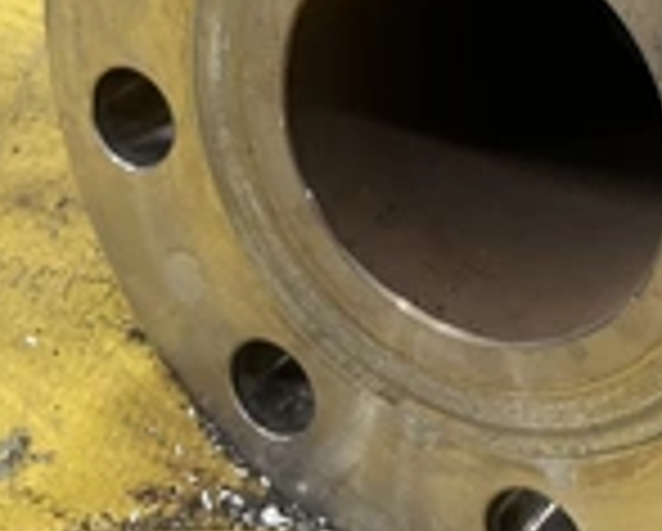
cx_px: 626
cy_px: -32
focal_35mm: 69
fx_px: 1354
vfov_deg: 21.2
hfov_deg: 26.3
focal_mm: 5.1
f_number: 1.6
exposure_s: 1/60
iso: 250
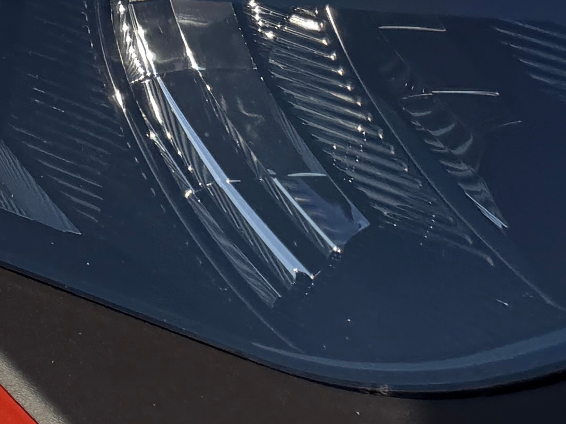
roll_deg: +2.1
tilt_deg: -28.3
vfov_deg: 11.7
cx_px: -909
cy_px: 110
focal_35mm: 126
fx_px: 2060
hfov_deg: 11.8
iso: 100
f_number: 1.78
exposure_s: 1/2445
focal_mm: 6.76
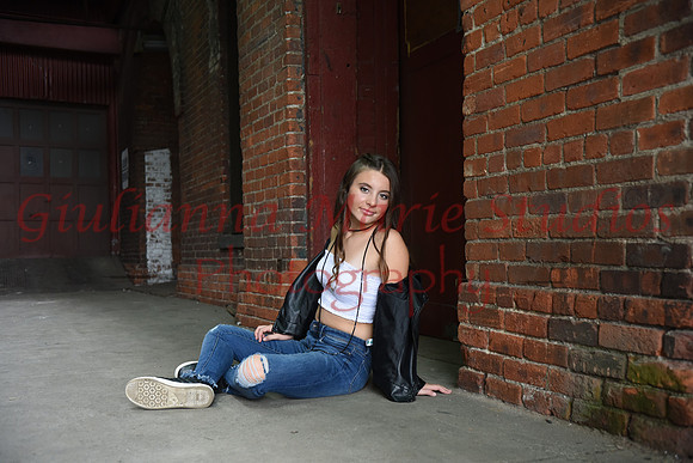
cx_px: 346
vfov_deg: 30.5
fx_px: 847
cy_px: 232
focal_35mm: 44
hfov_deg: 44.5
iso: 1250
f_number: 4.5
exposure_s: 1/250
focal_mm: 44
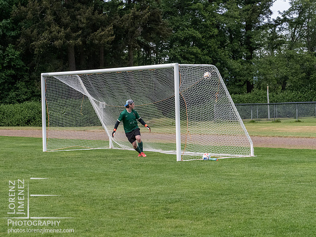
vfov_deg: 14.2
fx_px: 949
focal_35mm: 104
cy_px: 118
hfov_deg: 18.9
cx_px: 158
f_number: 5.6
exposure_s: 1/1250
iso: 2000
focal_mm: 52
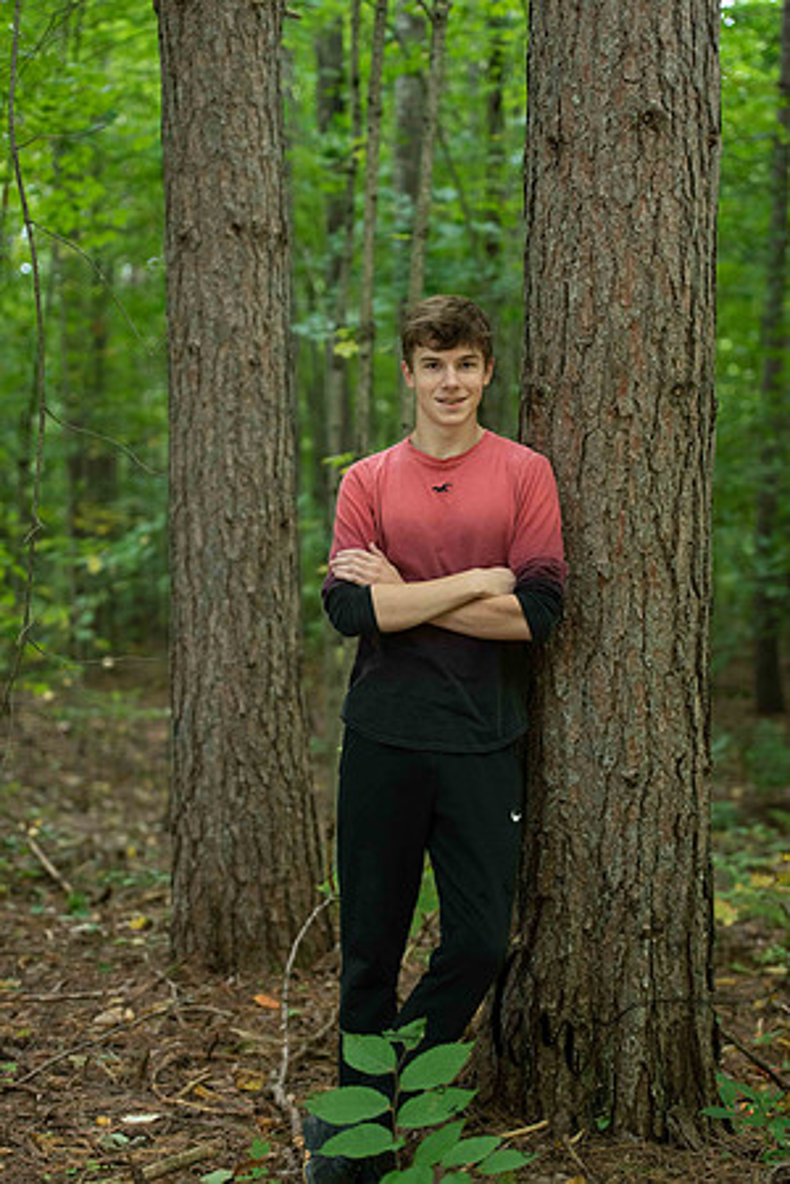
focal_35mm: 70
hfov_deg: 19.5
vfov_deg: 28.8
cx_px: 395
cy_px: 592
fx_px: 2304
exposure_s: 1/200
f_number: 2.8
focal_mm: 70
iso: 800
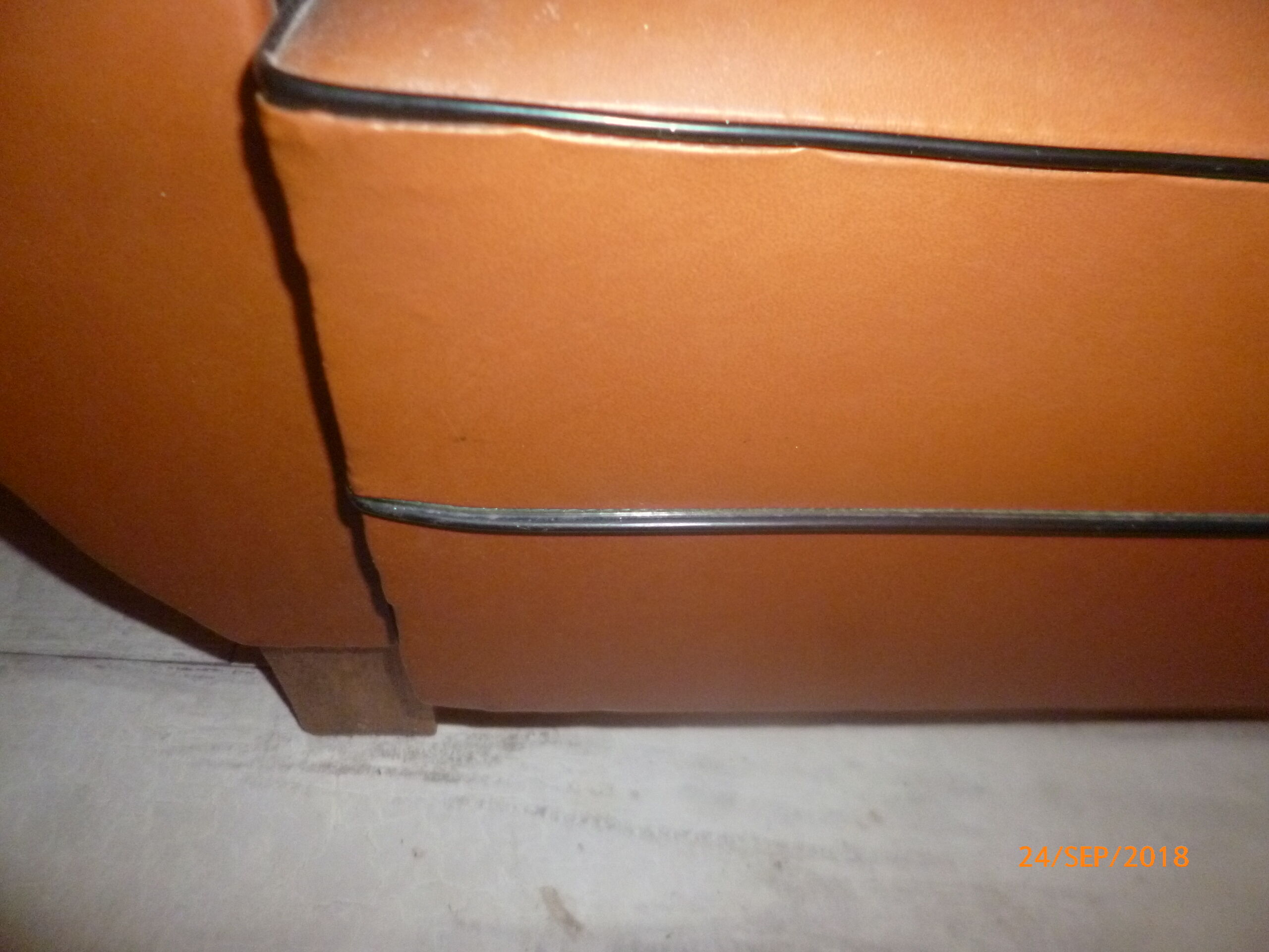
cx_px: 634
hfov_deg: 71.6
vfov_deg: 56.8
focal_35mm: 24
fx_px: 880
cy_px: 476
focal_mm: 4.3
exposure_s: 1/60
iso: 400
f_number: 2.5
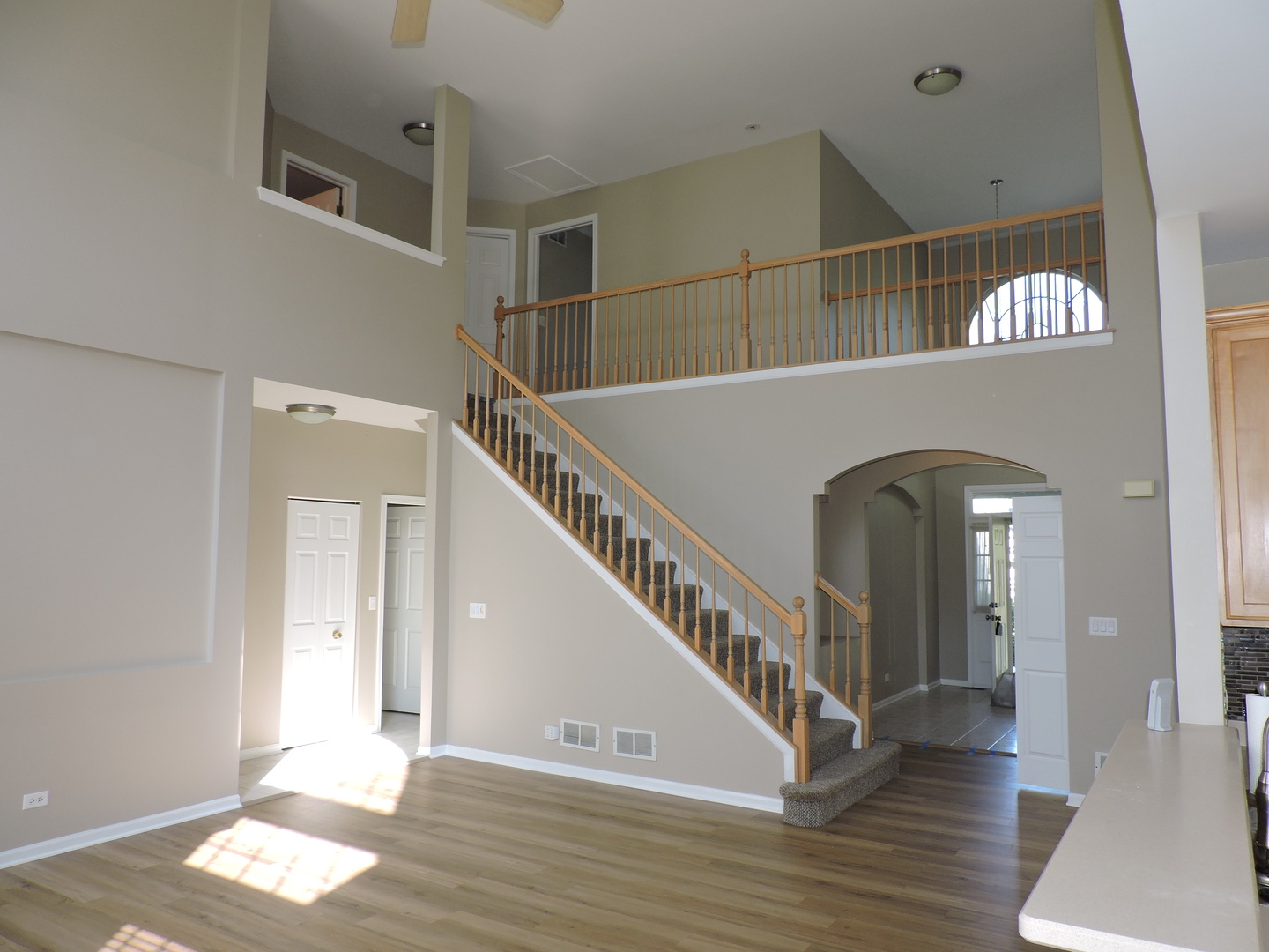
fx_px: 880
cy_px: 476
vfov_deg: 56.8
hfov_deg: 71.6
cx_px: 634
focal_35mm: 24
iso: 100
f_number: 3
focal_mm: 4.3
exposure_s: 1/60
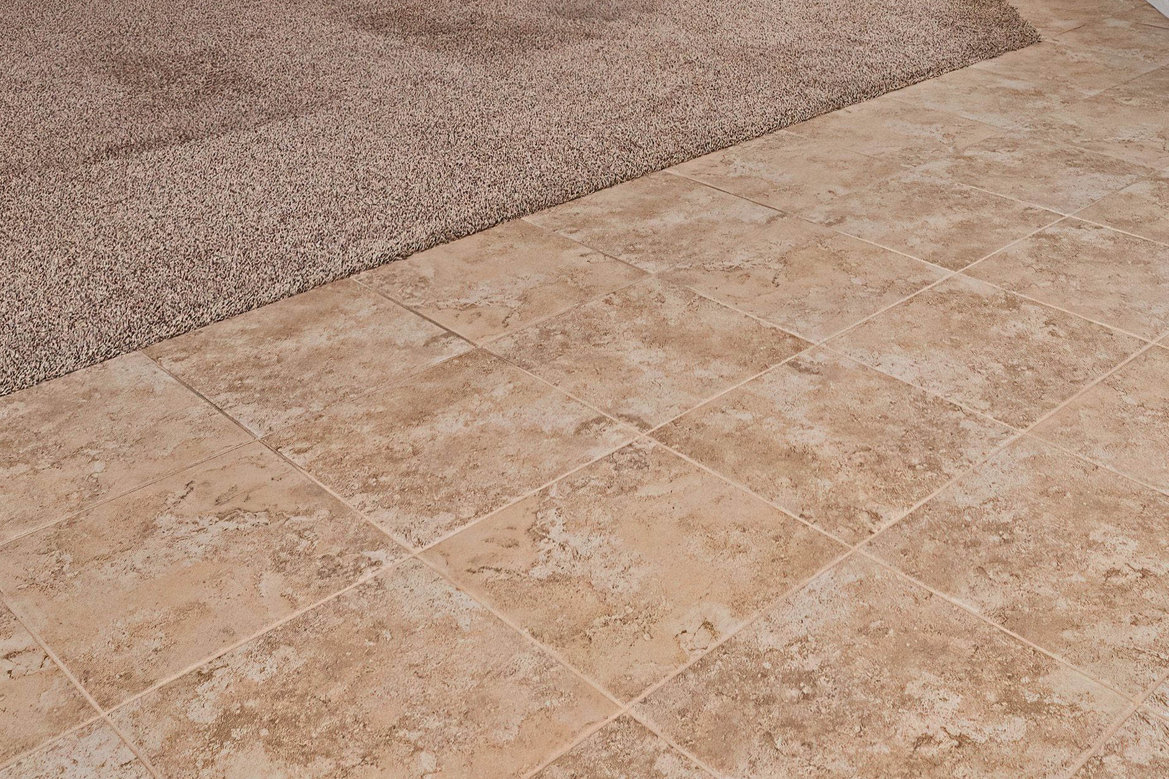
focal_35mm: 45
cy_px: -335
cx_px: 732
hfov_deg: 43.3
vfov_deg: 24.4
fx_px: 1461
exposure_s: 1/160
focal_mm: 14
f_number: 6.3
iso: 640
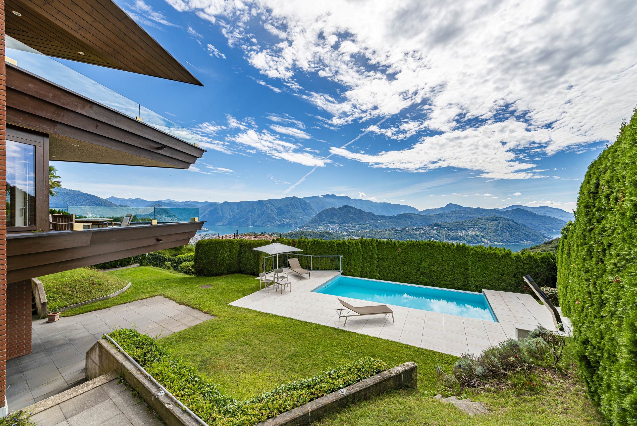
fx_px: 248
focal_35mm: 14
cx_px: 318
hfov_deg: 104.2
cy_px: 213
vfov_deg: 81.3
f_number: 9
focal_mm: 14
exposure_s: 1/400
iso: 100
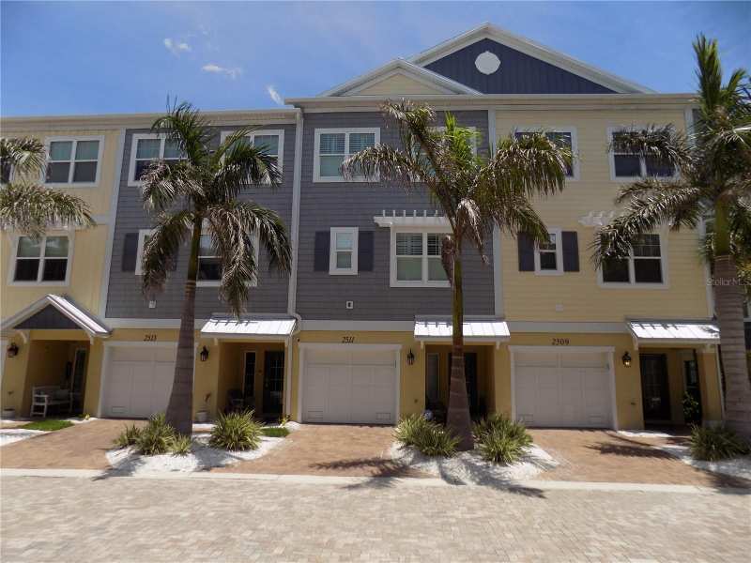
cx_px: 376
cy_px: 282
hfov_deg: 73.9
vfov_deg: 58.9
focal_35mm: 23
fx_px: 499
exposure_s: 1/160
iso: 80
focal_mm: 4
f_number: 9.9
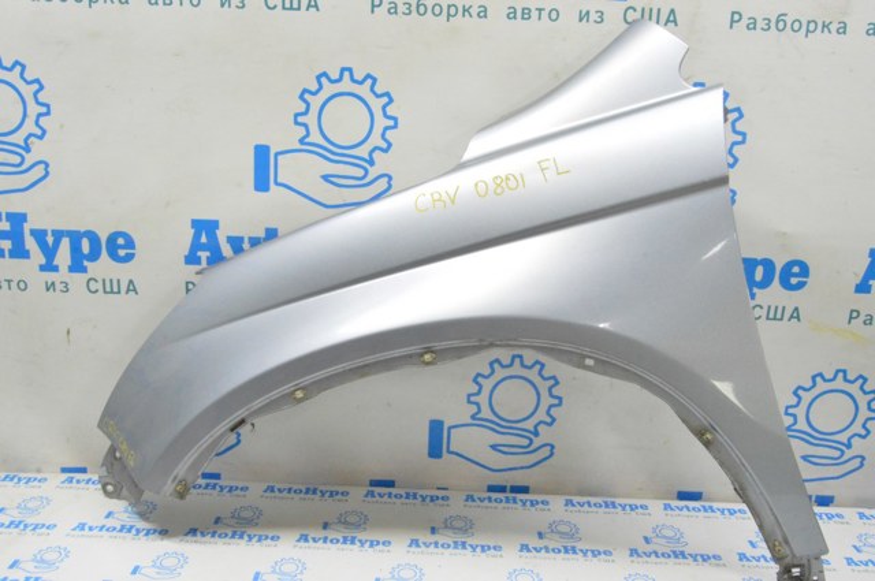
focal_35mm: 33
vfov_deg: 39.9
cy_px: 290
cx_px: 438
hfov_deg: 57.3
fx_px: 801
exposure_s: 1/15
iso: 6400
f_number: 20
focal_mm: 22
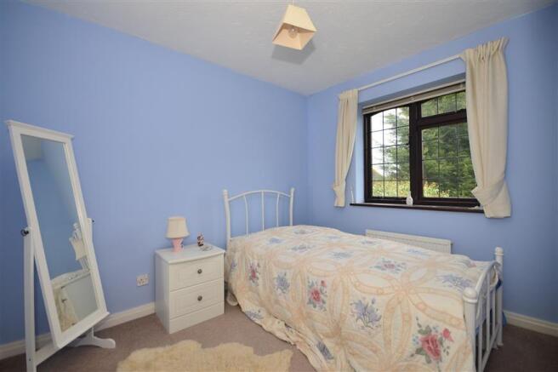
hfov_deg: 100.4
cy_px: 186
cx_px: 279
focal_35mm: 15
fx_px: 232
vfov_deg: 77.3
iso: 400
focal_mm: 10
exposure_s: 1/100
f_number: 5.6
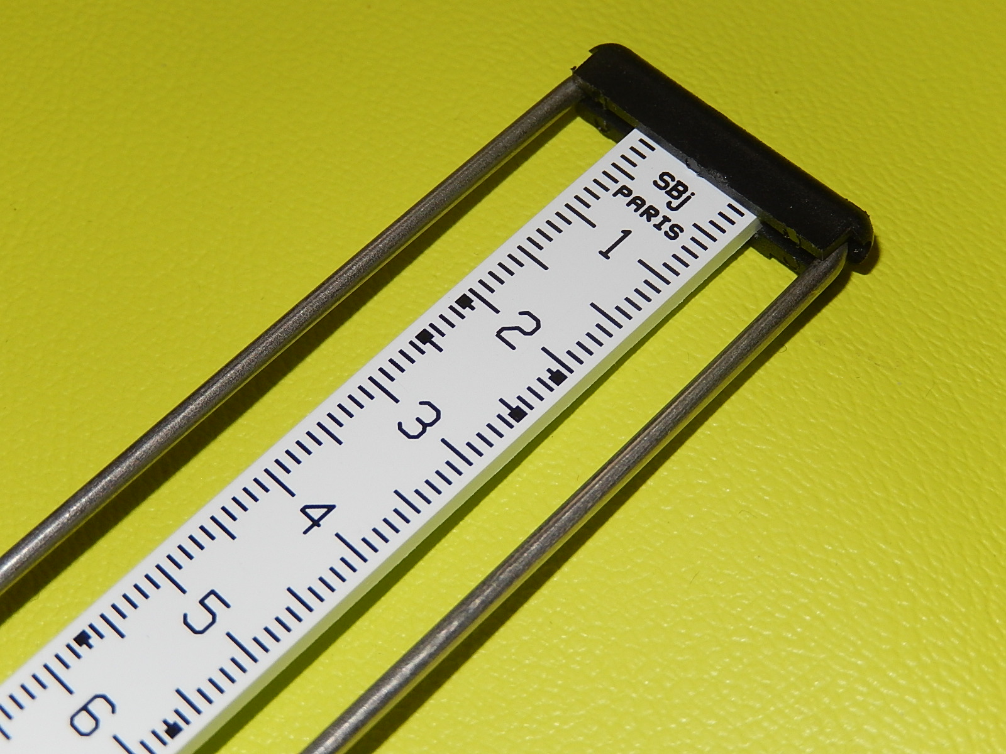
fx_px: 2122
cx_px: 503
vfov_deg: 20.2
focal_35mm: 73
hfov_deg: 26.7
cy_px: 377
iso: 200
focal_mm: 13.1
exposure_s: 1/30
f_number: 9.8
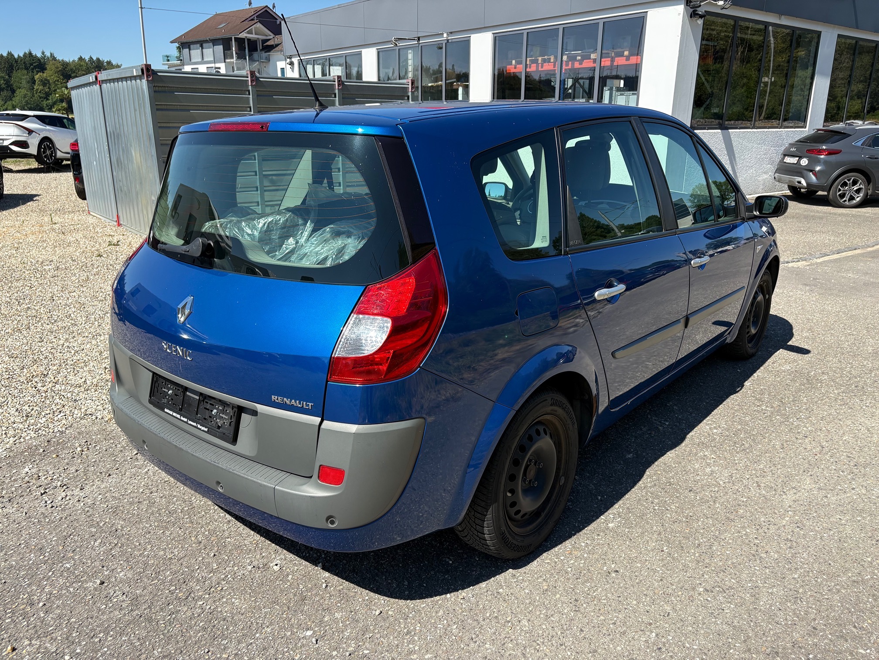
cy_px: 330
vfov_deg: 53.1
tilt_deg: -17.3
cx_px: 440
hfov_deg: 67.3
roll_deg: +0.4
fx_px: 660
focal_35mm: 26
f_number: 1.6
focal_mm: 5.96
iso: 50
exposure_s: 1/2012
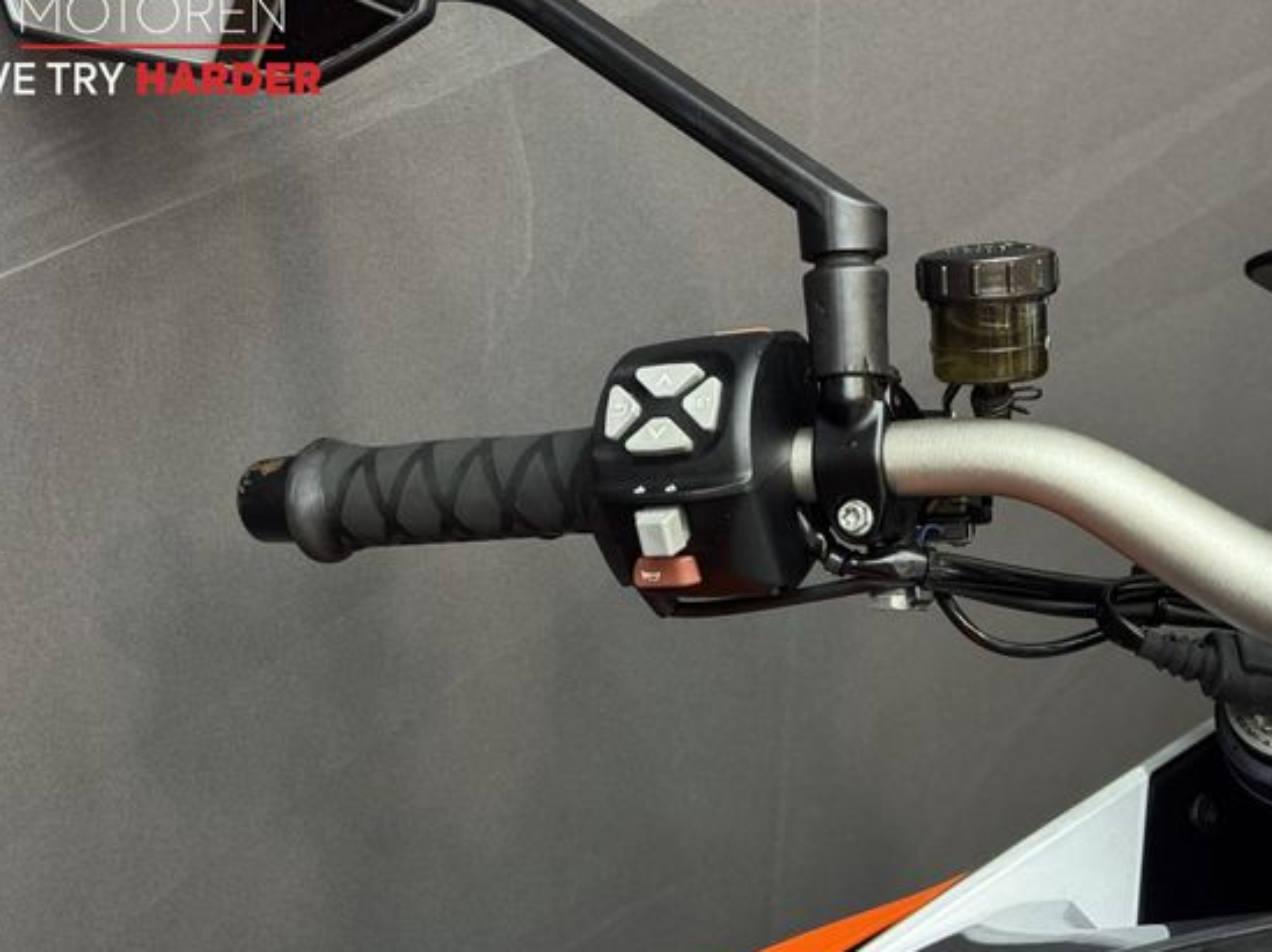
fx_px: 2056
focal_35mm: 56
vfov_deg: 26.1
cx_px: 693
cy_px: 456
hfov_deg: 34.3
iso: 200
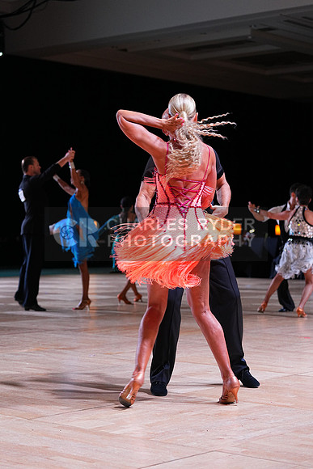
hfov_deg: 17.5
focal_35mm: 78
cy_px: 234
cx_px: 156
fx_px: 1017
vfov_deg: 26.0
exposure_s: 1/400
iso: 1600
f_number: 4
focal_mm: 78
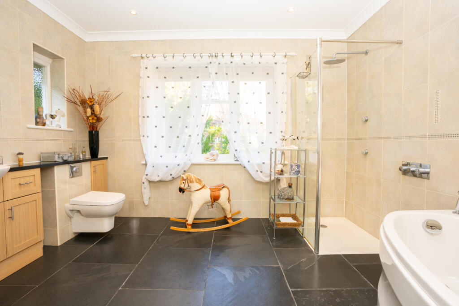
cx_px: 230
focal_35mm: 16
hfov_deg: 96.7
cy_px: 153
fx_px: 204
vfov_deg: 73.8
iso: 400
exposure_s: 1/13
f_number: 11
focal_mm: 16
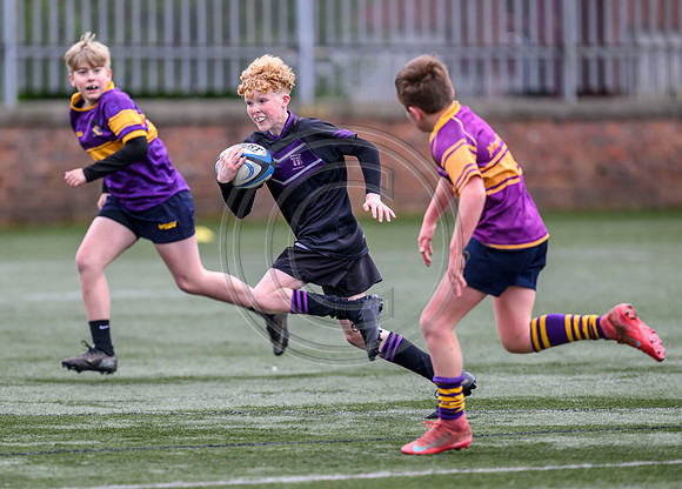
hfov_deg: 4.3
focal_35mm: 470
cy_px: 250
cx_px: 334
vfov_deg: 3.1
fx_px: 9107
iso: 800
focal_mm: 400
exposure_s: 1/1600
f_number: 3.5
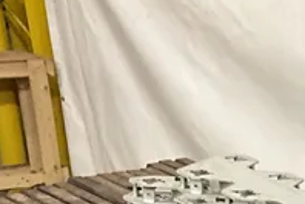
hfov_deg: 16.5
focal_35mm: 114
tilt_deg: -25.4
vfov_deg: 11.0
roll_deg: +0.7
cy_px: 401
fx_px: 966
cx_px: 445
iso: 320
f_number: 1.8
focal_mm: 3
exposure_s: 1/41
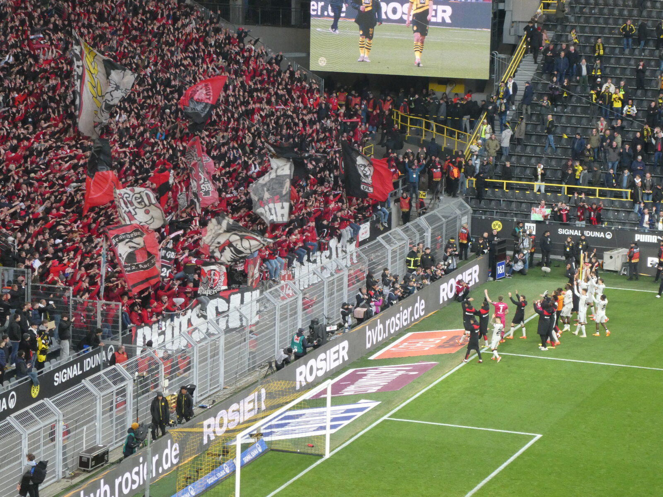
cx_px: 332
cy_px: 248
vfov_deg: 11.0
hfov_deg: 14.6
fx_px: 2586
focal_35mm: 135
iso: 500
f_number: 5.3
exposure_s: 1/125
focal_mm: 24.2
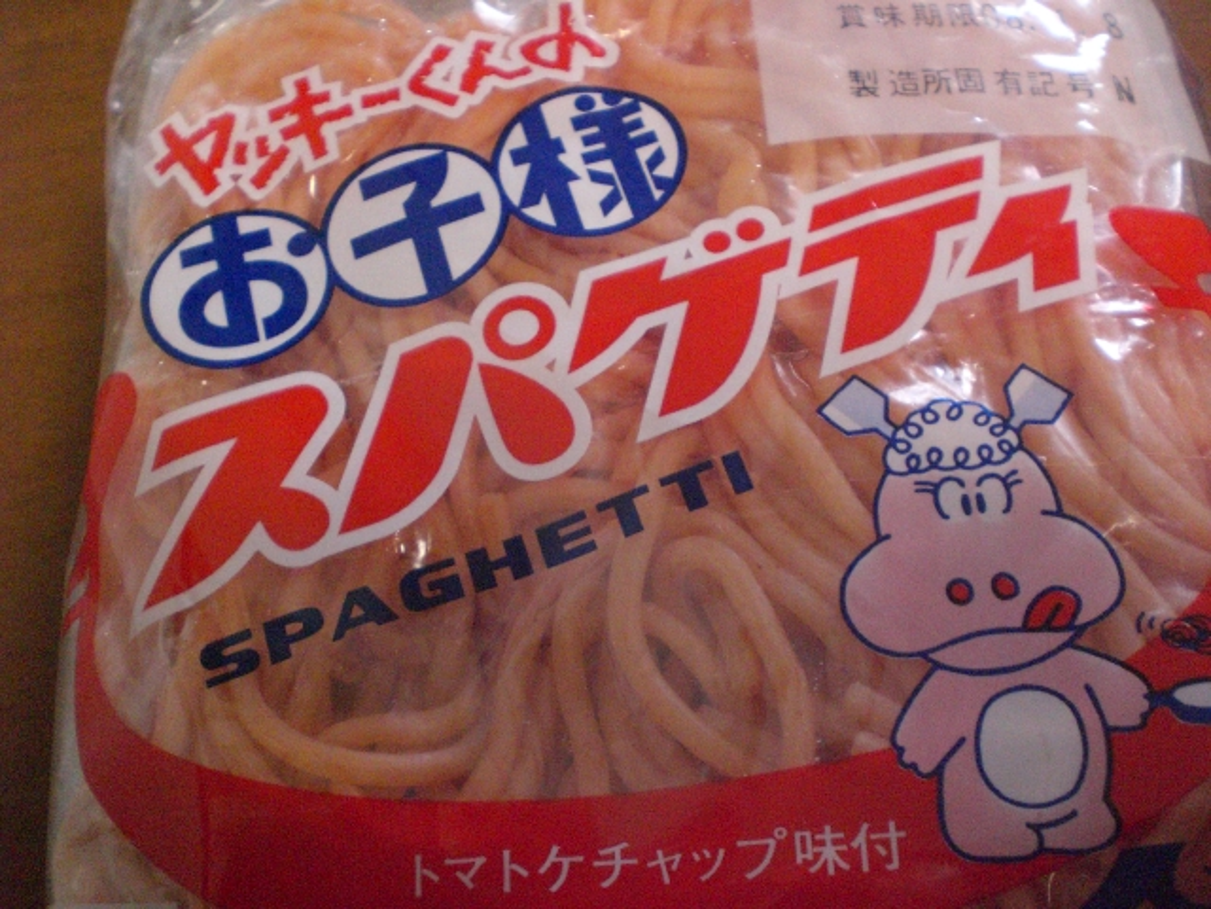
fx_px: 1329
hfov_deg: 49.0
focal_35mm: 38
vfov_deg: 37.7
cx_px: 606
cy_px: 454
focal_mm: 6.3
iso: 800
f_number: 3.1
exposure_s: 1/125
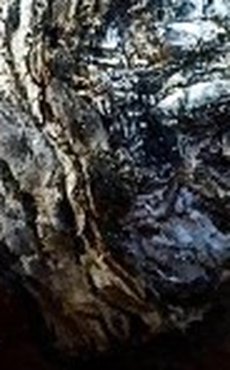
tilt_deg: -24.2
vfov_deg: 9.4
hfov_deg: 6.1
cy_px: 672
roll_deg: +2.9
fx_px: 2145
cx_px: 322
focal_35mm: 213
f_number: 2.2
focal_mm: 4.15
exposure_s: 1/214
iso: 32
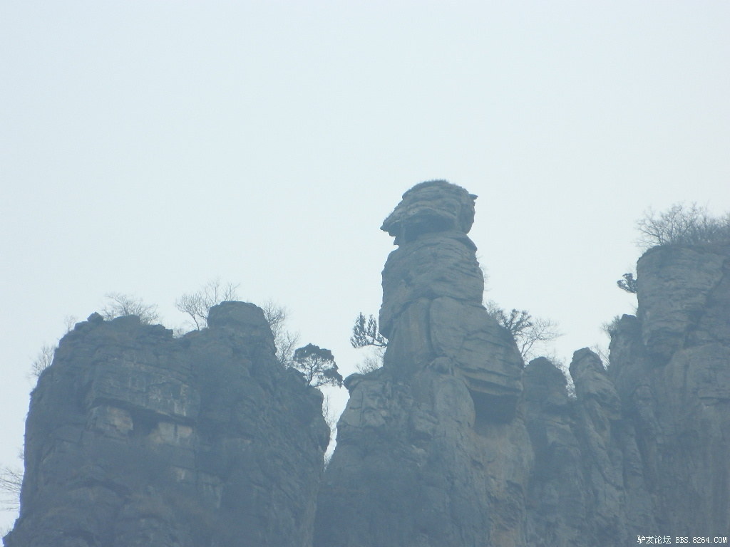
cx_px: 365
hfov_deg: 5.0
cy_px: 274
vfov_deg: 3.8
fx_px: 8330
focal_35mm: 395
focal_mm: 71.2
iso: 80
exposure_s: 1/160
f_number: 5.7
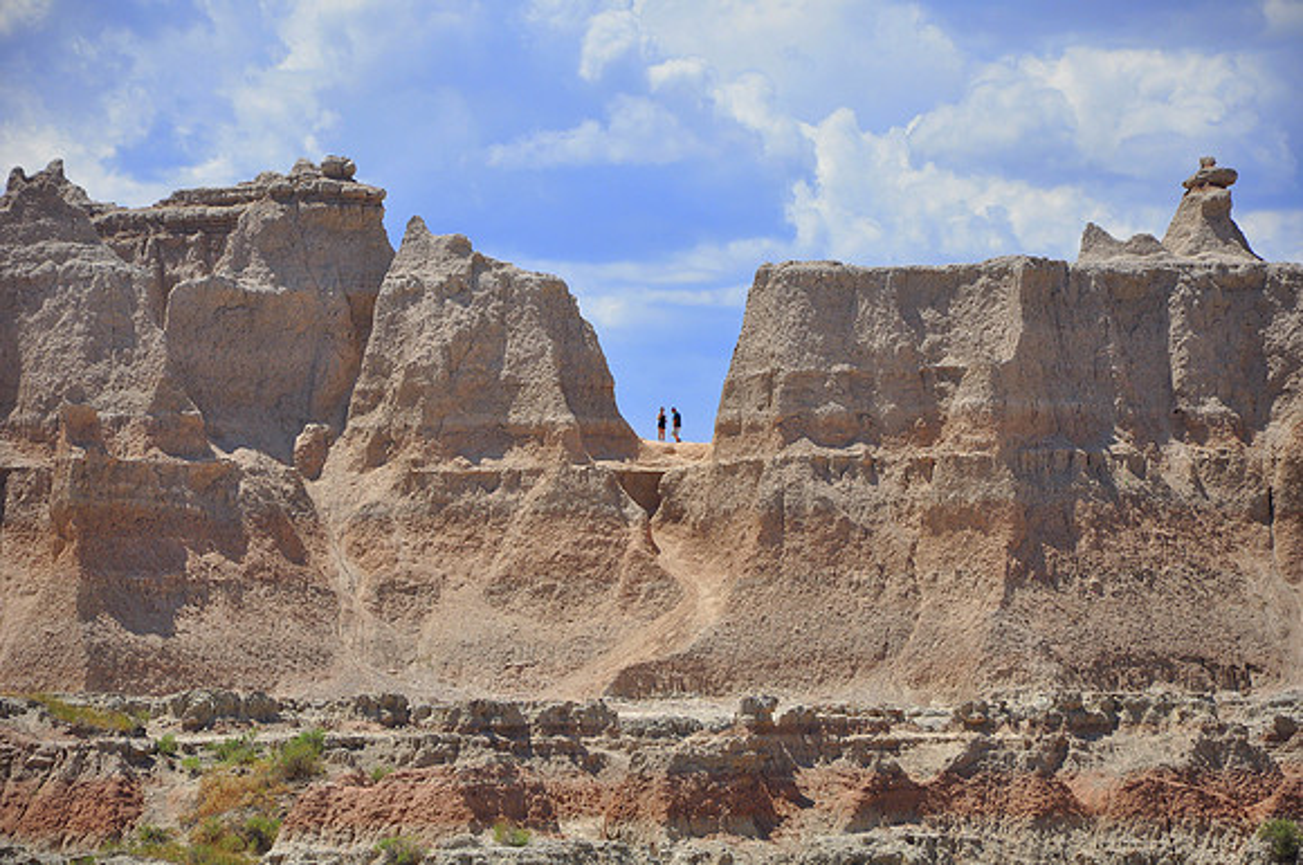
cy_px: 432
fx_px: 5693
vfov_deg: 8.7
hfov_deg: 13.1
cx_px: 652
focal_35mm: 158
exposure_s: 1/640
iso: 200
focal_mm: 105
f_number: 6.3
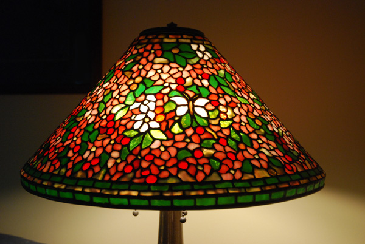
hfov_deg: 42.3
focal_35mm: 46
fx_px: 472
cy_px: 122
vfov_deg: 29.0
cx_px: 182
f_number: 4.5
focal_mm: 31
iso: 900
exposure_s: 1/30
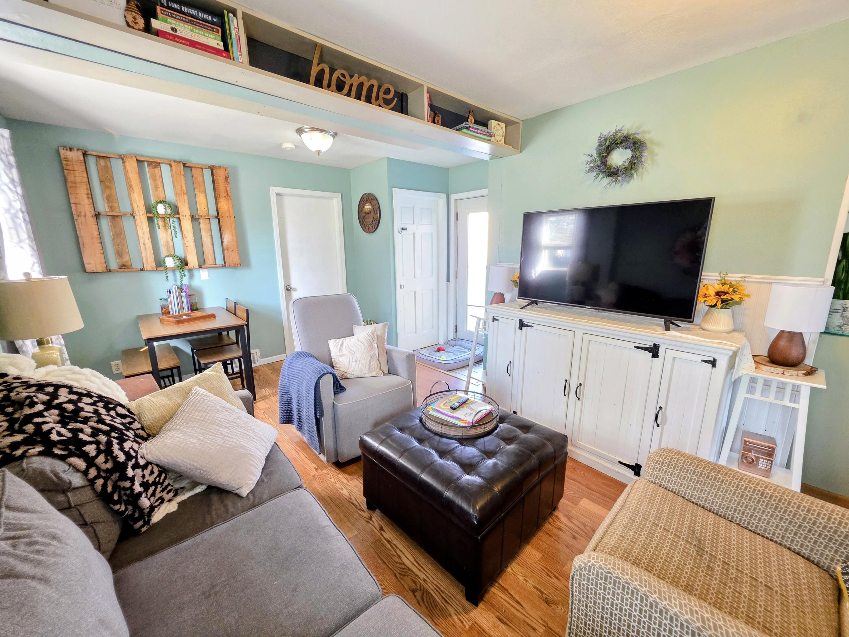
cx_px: 424
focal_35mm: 13
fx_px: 319
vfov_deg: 89.9
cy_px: 318
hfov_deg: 106.2
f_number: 1.9
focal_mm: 2.2
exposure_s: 1/60
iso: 320
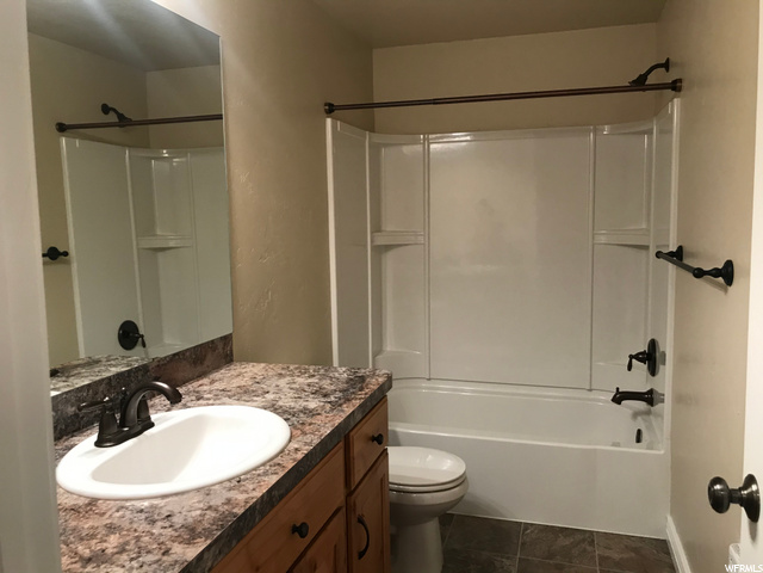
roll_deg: +1.2
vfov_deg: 49.7
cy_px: 286
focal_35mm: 28
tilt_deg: -5.8
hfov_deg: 63.4
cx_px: 382
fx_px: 617
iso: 40
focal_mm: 3.99
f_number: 1.8
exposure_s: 1/17
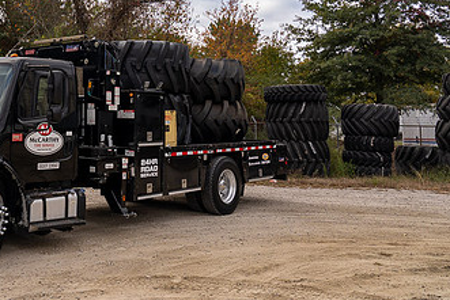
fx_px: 525
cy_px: 62
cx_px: 64
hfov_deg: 43.3
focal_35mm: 42
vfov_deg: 31.1
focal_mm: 24
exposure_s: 1/125
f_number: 5.6
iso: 100
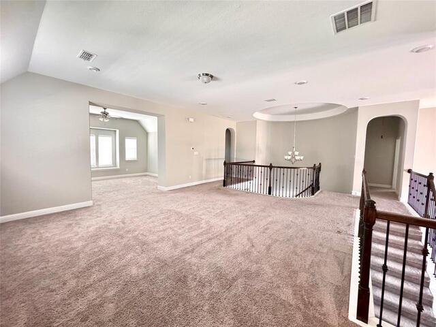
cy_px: 164
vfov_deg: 85.7
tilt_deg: -4.1
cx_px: 218
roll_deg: -1.2
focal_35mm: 14
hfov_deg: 102.1
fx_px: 176
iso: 800
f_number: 2.2
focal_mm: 2.22
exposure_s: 1/40
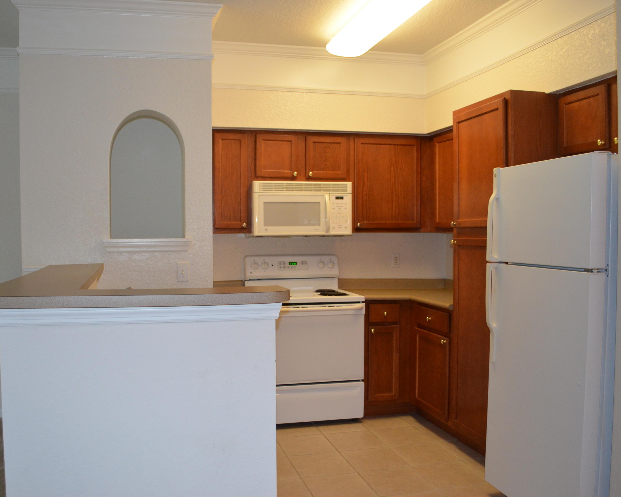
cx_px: 270
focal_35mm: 31
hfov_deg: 57.0
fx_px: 570
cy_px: 251
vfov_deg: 47.1
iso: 1100
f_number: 3.5
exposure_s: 1/60
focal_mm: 18
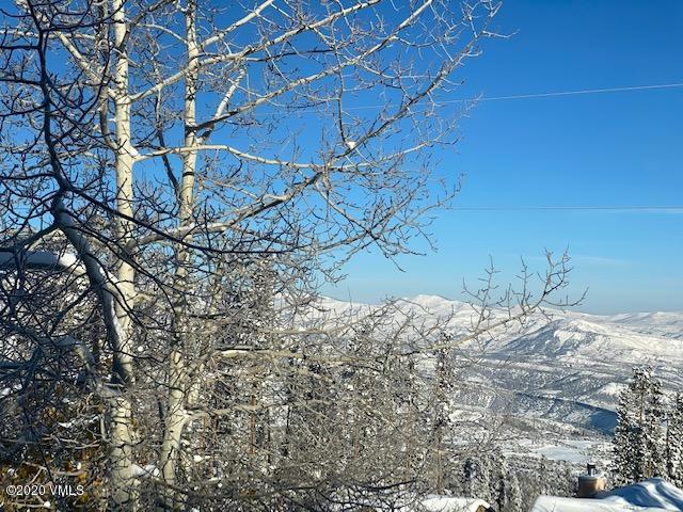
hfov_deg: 36.8
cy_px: 256
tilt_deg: +2.9
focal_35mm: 52
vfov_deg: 28.0
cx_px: 342
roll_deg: -0.7
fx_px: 1026
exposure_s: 1/1776
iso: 20
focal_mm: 6
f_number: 2
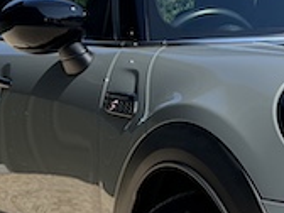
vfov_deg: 9.6
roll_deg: +1.5
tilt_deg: -1.1
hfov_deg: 12.1
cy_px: 98
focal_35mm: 155
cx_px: 428
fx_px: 1272
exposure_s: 1/4115
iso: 50
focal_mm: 5.7
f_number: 1.5
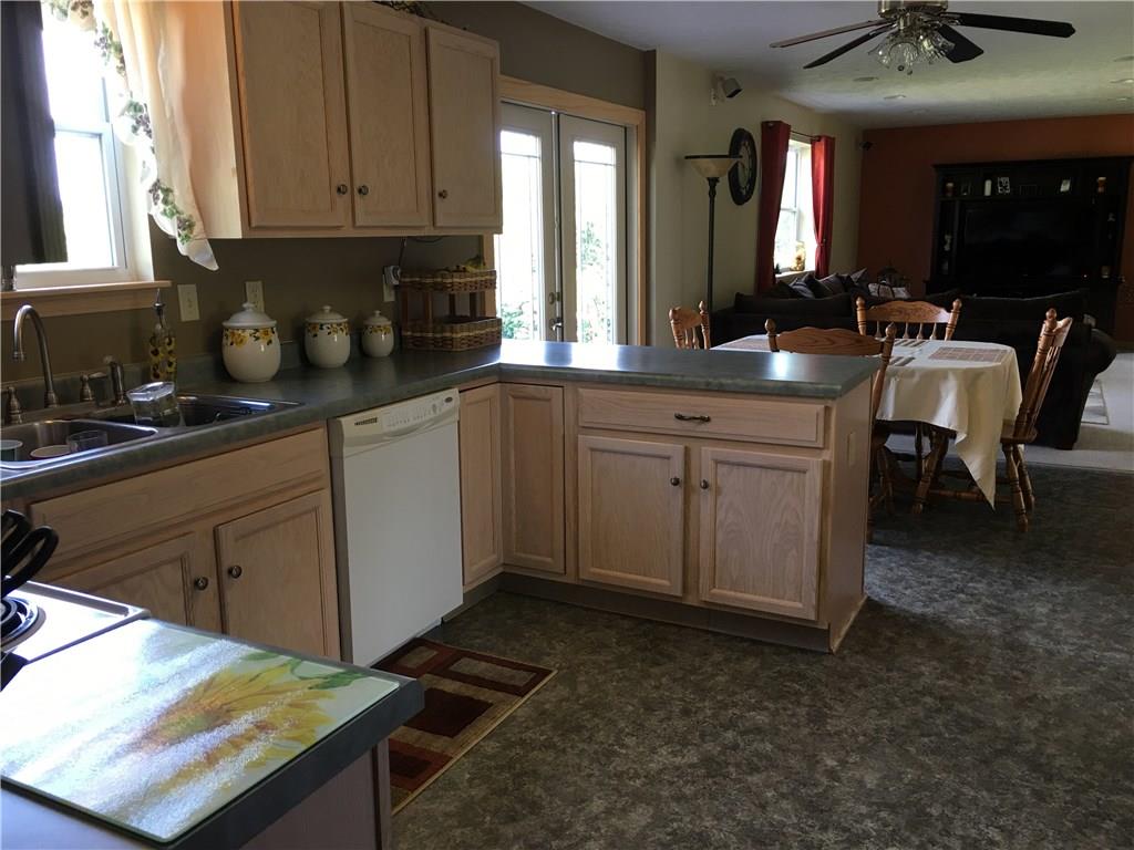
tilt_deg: -10.3
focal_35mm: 29
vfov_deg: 48.2
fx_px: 950
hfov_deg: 61.7
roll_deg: +0.3
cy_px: 425
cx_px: 567
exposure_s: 1/15
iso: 25
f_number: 2.2
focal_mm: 4.15
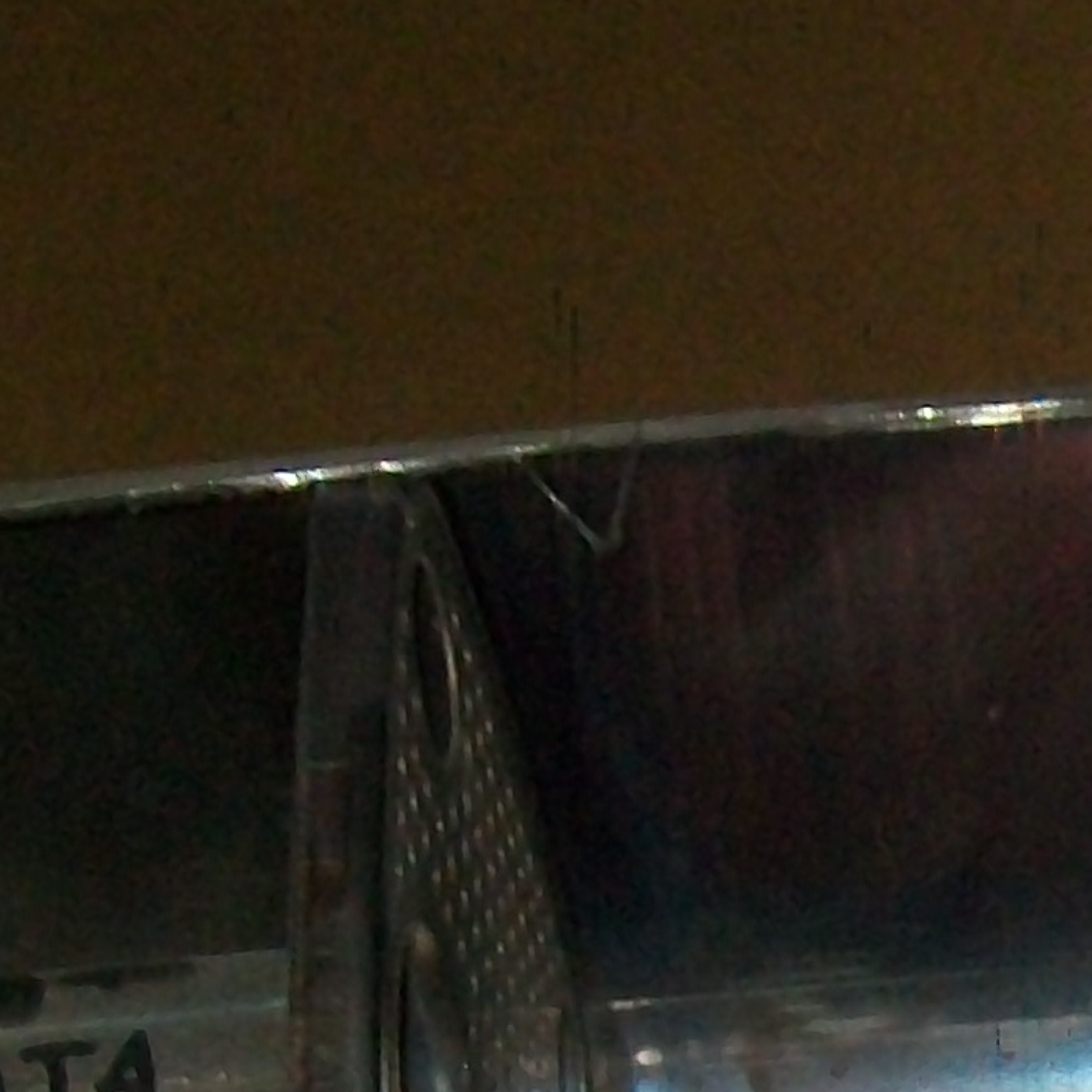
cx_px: 1496
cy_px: 1745
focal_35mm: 138
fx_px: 4925
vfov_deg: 12.0
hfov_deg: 12.2
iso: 160
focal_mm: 6.1
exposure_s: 1/60
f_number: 2.7
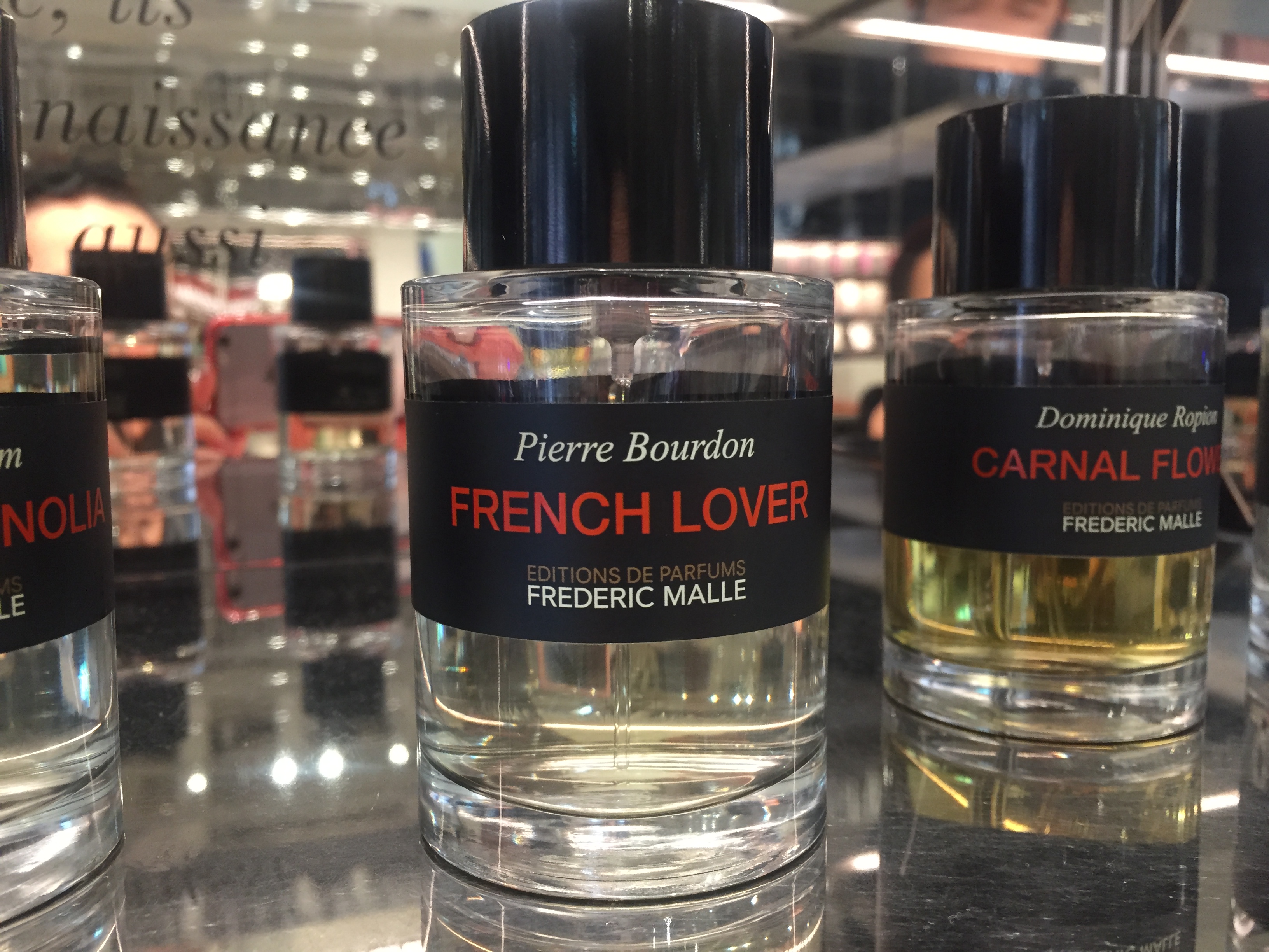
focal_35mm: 29
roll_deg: -0.7
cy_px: 476
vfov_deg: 48.2
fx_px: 1063
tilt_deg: -6.0
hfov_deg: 61.7
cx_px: 634
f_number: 2.2
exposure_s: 1/33
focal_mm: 4.15
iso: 200
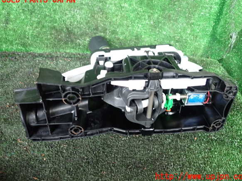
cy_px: 88
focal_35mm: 31
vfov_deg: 45.4
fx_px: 217
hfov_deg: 58.4
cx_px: 125
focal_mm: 5.4
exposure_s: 1/30
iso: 250
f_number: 2.3
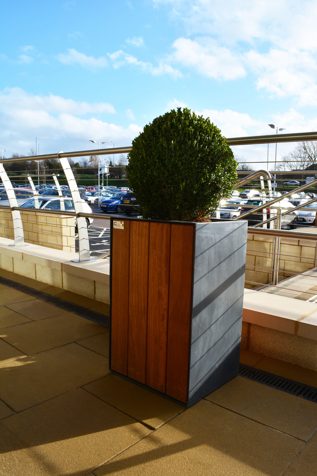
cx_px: 158
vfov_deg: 67.4
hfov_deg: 47.9
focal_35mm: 27
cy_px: 238
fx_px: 357
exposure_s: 1/125
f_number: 11
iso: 140
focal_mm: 18
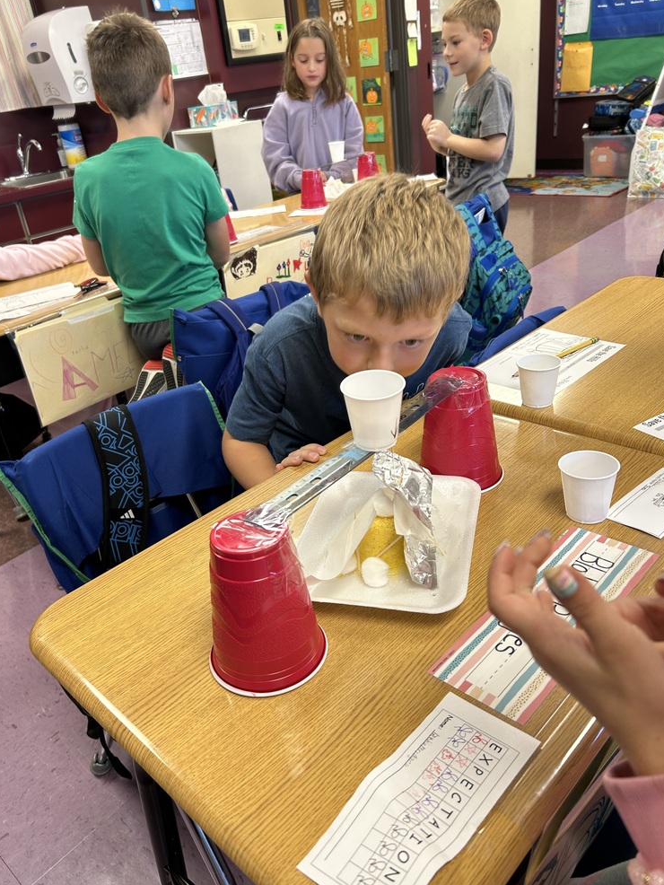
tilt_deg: -28.9
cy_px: 455
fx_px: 690
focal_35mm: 27
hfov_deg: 51.4
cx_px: 325
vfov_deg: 65.3
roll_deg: +7.1
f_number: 1.5
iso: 64
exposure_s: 1/60
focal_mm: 5.7
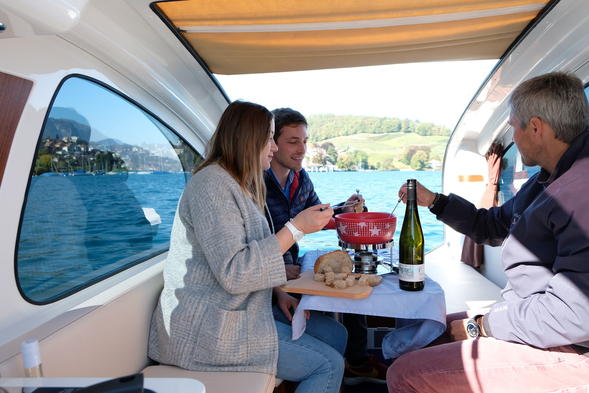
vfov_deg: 47.9
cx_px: 294
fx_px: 442
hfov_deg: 67.4
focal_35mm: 27
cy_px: 196
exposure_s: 1/200
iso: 200
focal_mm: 18
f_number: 4
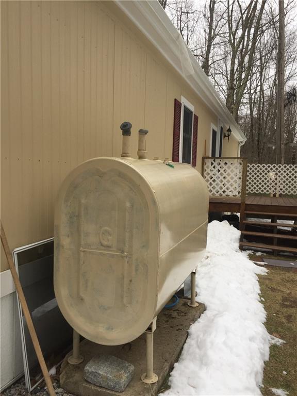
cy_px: 198
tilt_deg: -4.8
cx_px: 148
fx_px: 332
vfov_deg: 61.7
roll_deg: -2.3
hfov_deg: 48.2
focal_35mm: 29
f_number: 2.2
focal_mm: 4.15
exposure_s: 1/60
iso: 32
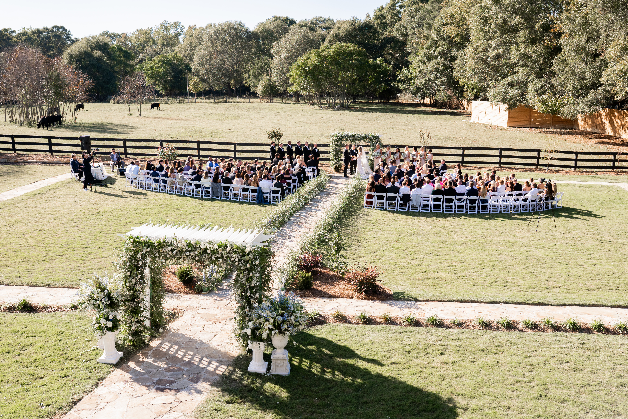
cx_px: 322
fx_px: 628
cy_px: 205
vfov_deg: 36.9
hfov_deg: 53.1
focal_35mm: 36
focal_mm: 35
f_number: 5
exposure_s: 1/1250
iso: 500
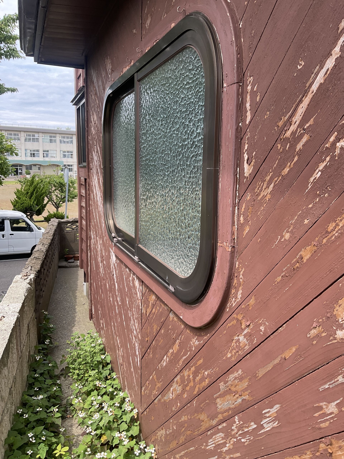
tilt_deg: -7.5
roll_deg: -2.5
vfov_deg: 61.7
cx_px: 172
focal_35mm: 29
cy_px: 230
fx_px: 384
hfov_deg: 48.2
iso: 16
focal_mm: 3
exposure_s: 1/289
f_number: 1.8
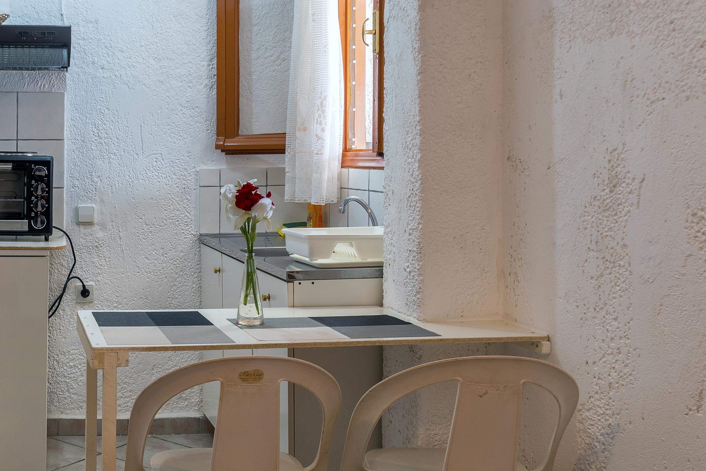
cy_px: 298
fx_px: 844
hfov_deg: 42.4
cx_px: 99
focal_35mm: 43
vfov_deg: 31.1
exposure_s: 1/4
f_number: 8
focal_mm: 24
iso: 100
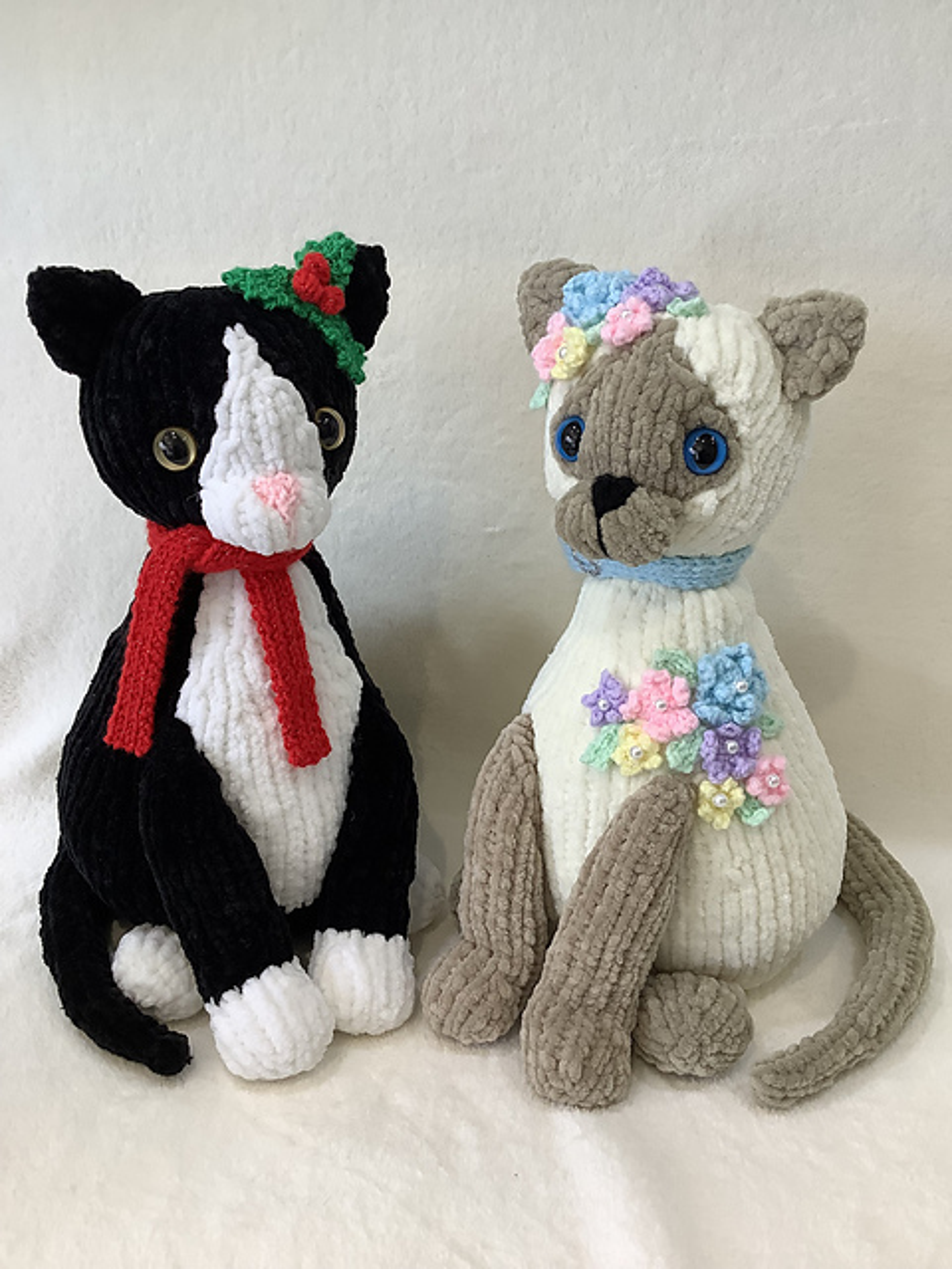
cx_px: 476
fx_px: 1137
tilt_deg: -23.7
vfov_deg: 58.4
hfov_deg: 45.4
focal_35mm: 31
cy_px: 634
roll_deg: -0.1
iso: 80
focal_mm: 3.3
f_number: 2.4
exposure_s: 1/50
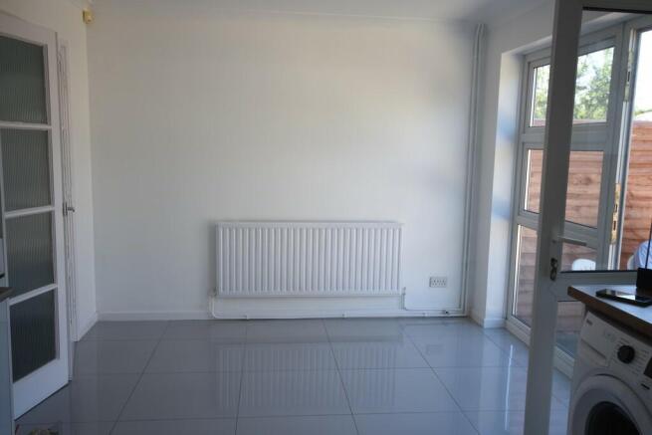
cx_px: 326
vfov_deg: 43.6
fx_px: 543
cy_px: 218
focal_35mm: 30
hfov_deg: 61.9
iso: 100
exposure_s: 1/40
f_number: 5.6
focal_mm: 20
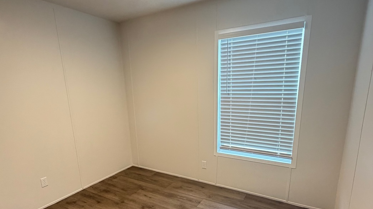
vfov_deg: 52.7
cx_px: 181
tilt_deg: -14.3
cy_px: 136
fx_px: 208
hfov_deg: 83.8
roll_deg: +2.3
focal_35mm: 21
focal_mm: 2.22
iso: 400
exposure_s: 1/60
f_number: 2.2
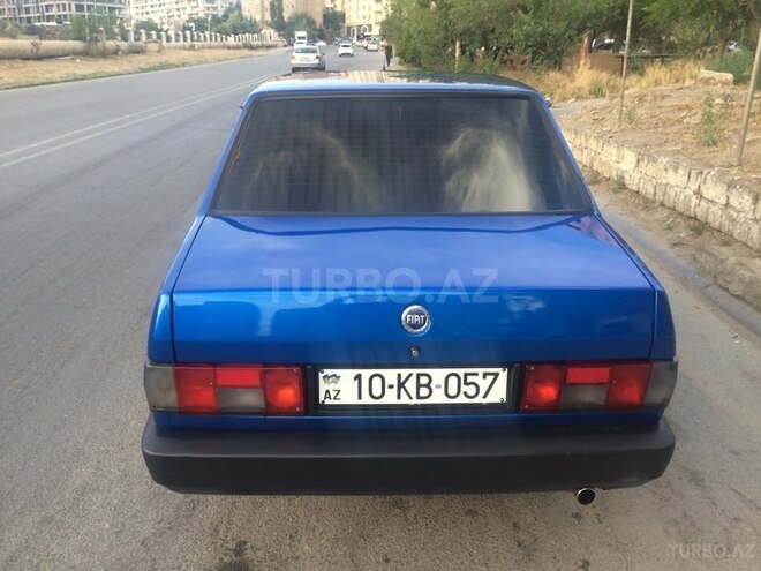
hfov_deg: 61.7
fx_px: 638
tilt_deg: -19.3
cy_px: 286
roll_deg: -0.5
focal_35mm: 29
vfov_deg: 48.2
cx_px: 380
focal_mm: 4.15
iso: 40
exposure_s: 1/50
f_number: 2.2
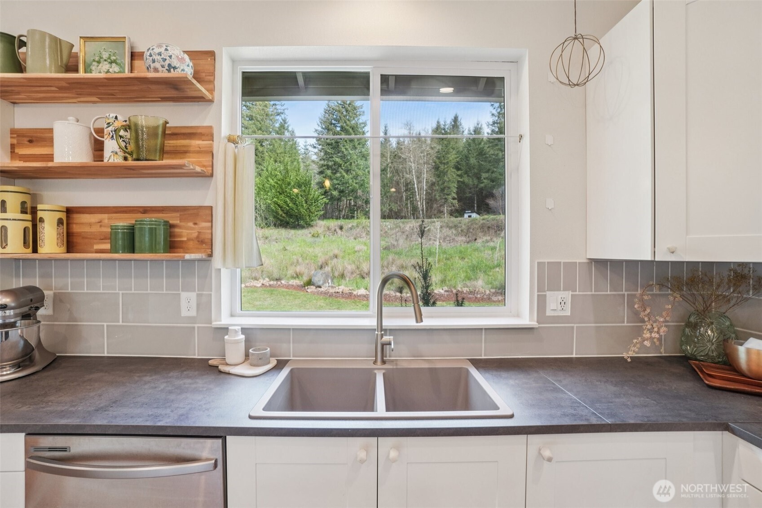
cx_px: 381
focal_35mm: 15
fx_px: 317
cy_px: 254
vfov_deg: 77.3
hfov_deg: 100.4
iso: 400
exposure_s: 1/40
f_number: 8
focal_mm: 10
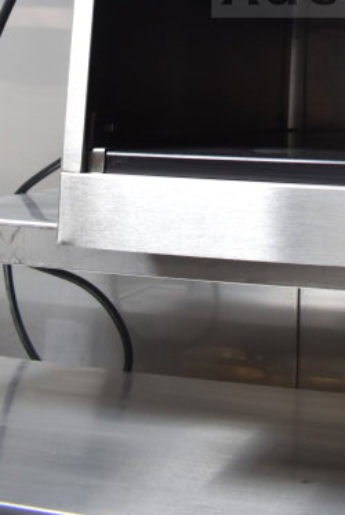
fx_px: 947
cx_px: 366
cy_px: -92
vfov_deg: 27.2
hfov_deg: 19.9
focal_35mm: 66
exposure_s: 1/30
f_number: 3.5
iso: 400
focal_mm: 18
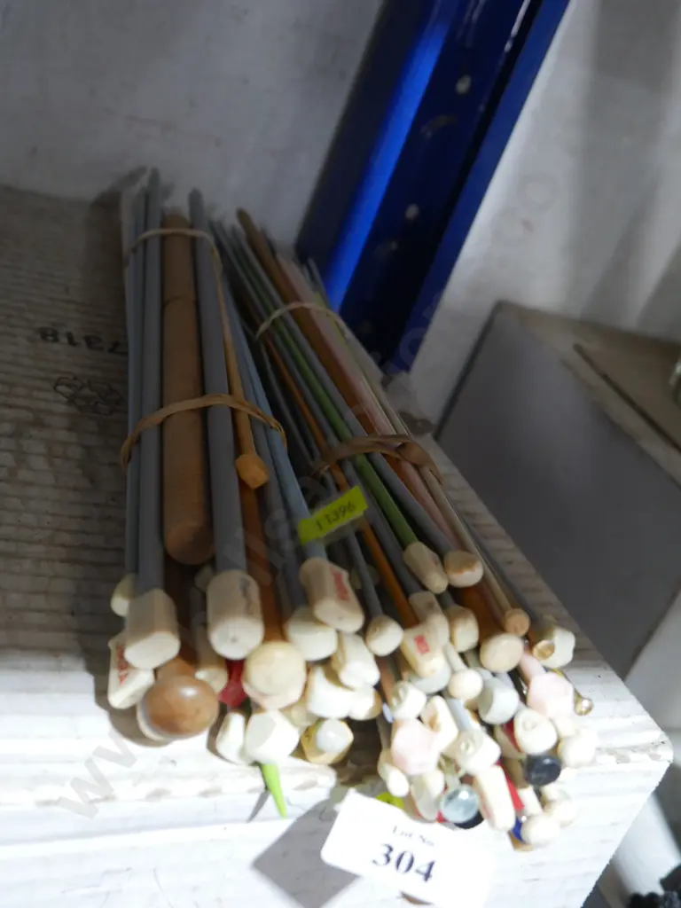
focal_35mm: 40
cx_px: 340
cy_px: 454
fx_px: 1049
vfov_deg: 46.8
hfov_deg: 36.0
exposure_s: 1/60
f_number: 4.5
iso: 1250
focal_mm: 20
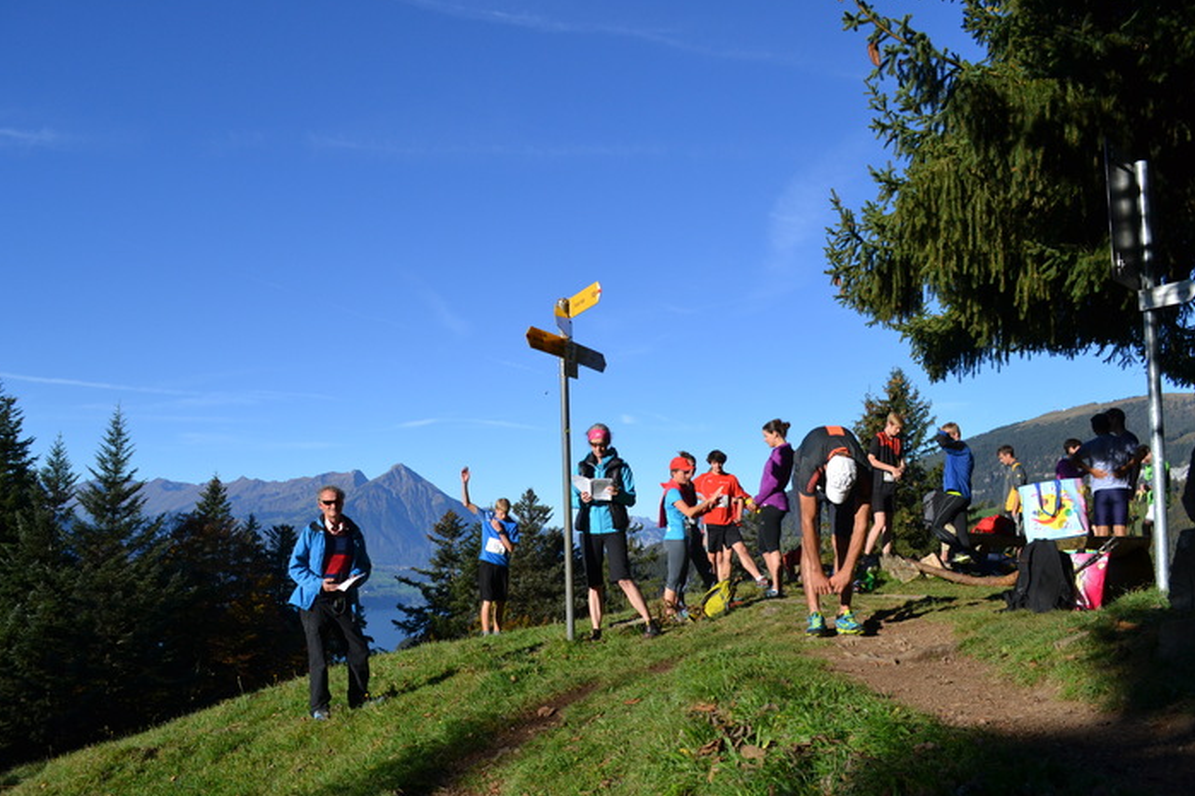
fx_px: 963
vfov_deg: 45.0
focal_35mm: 29
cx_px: 587
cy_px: 407
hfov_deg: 63.7
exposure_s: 1/1600
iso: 400
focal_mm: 18
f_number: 6.3
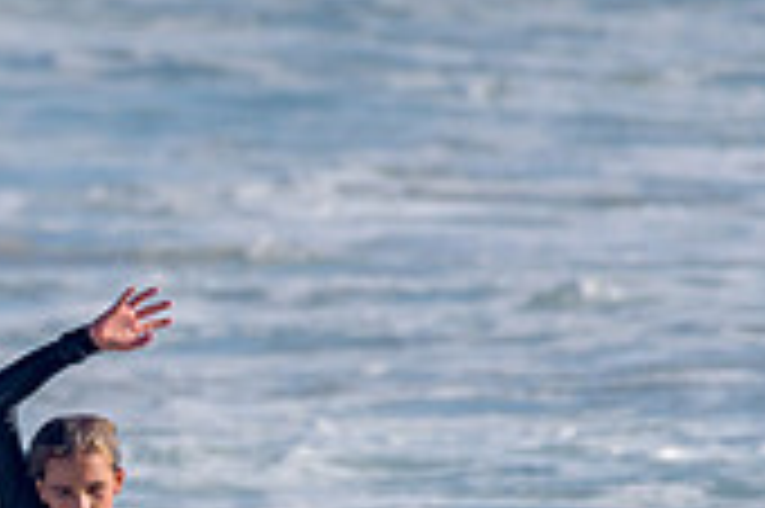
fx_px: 45218
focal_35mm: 2130
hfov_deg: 1.0
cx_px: -140
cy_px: 560
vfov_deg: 0.6
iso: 140
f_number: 5.6
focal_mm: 500
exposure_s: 1/2000
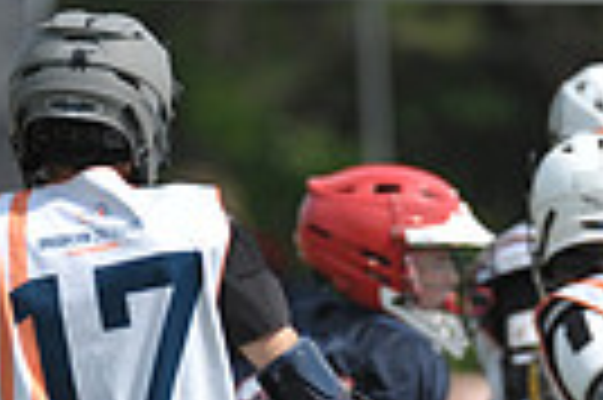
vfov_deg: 0.9
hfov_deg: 1.4
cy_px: 620
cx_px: 234
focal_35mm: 1519
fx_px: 25412
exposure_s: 1/4000
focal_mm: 350
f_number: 4
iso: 640
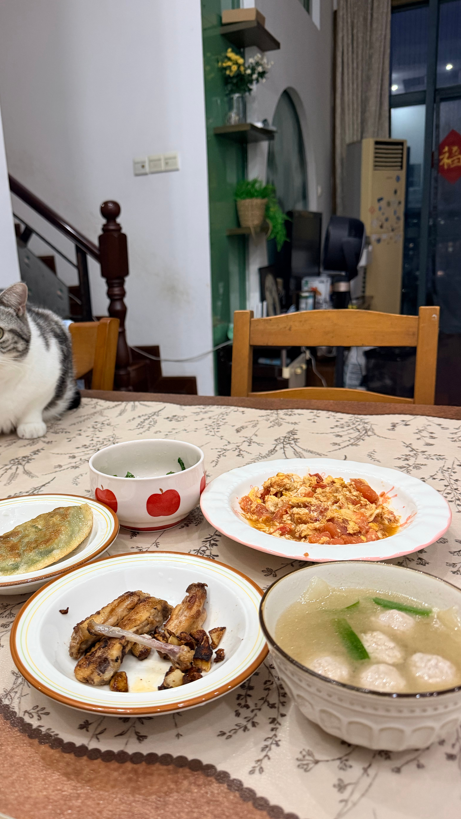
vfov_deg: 69.9
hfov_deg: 42.2
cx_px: 145
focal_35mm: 27
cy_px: 410
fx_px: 587
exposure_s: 1/50
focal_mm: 6.76
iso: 320
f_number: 1.78
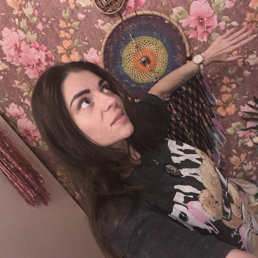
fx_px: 236
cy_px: 128
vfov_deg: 57.3
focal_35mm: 28
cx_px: 127
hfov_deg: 57.3
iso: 250
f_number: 2.2
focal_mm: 2.71
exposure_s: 1/27
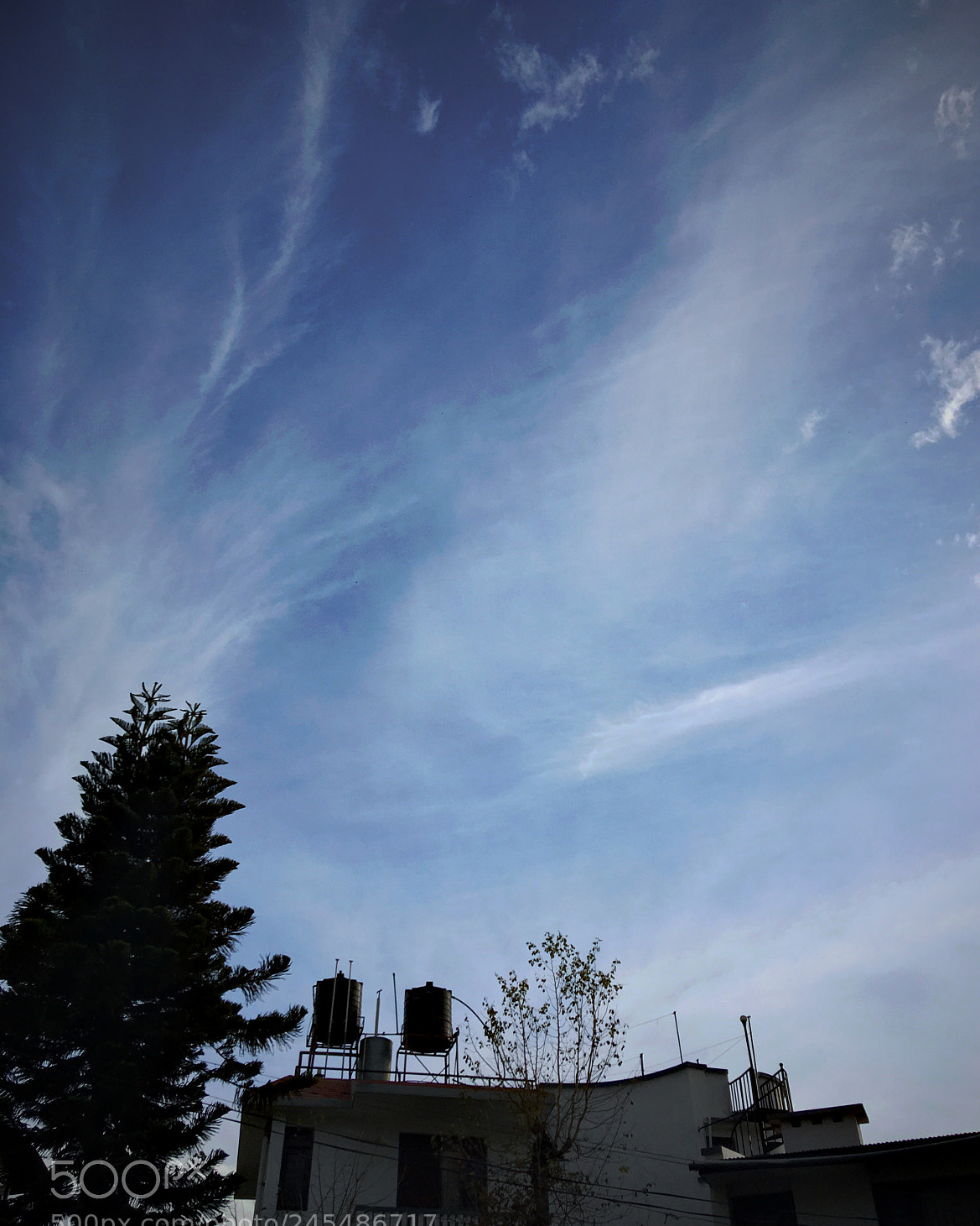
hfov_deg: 47.1
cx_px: 501
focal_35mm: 31
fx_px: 1124
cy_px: 618
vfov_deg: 57.2
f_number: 2.2
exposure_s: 1/2198
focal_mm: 4.15
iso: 25
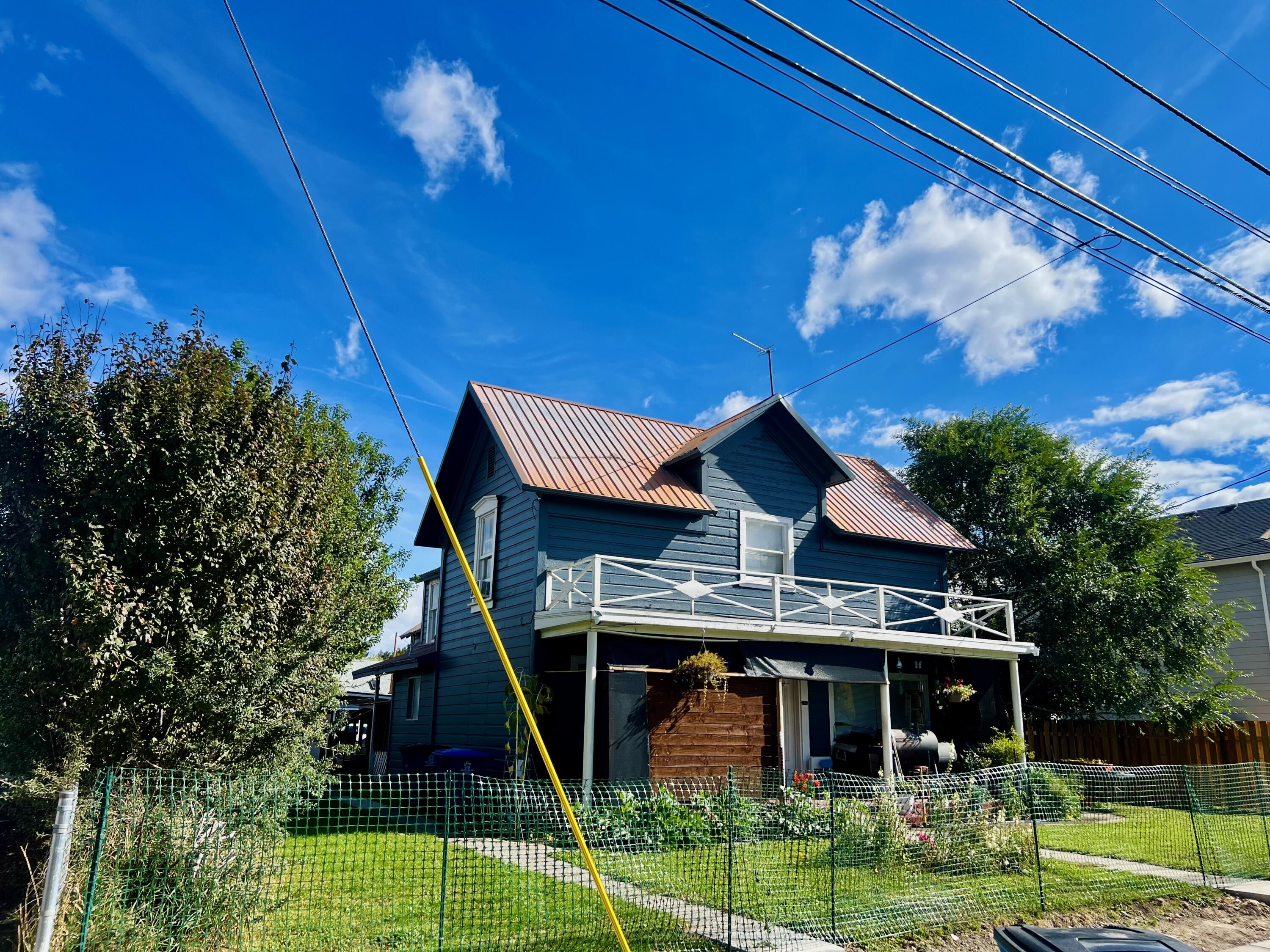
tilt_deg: +15.5
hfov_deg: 67.3
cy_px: 476
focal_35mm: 26
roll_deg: -0.9
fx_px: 954
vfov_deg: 53.1
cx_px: 635
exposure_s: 1/4115
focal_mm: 5.7
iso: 50
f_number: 1.5
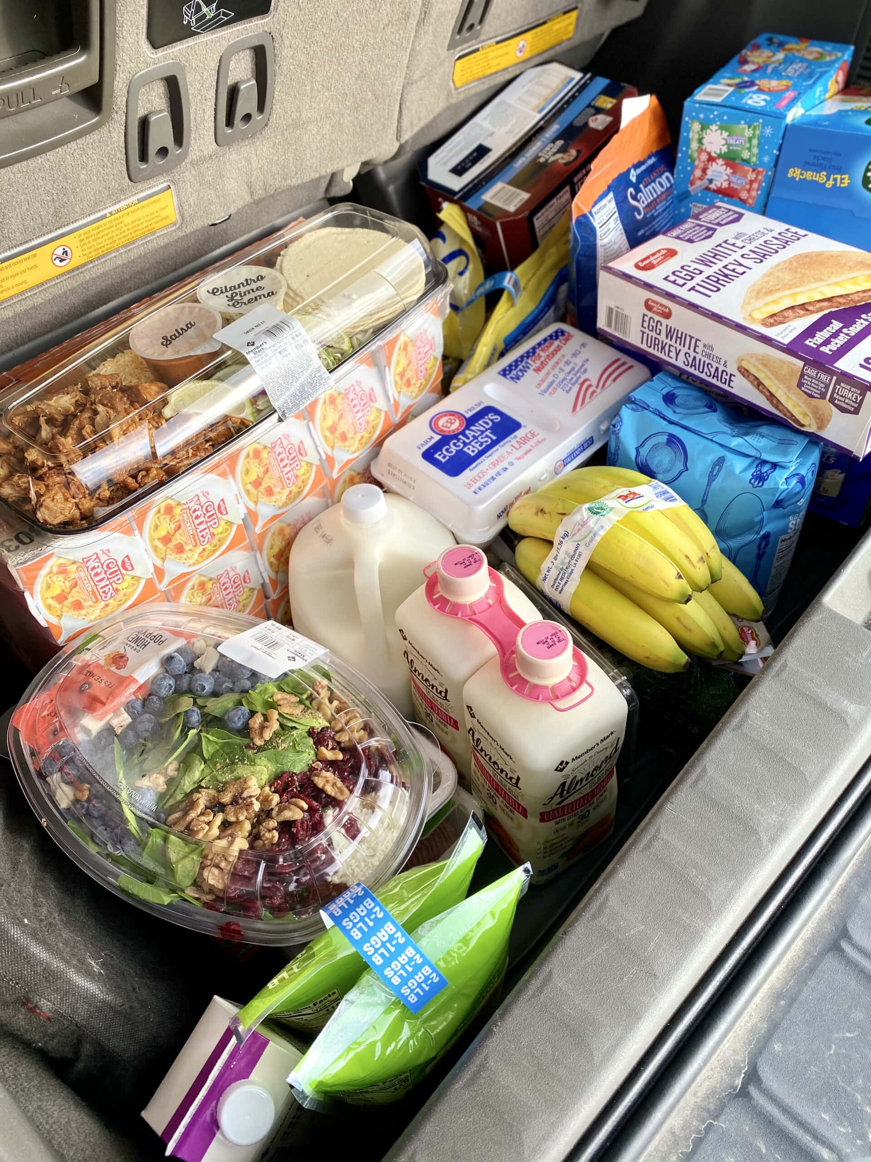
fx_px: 872
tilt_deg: -48.7
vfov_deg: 67.3
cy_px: 581
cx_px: 436
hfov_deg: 53.1
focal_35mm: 26
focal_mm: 4.25
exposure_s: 1/693
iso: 32
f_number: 1.8
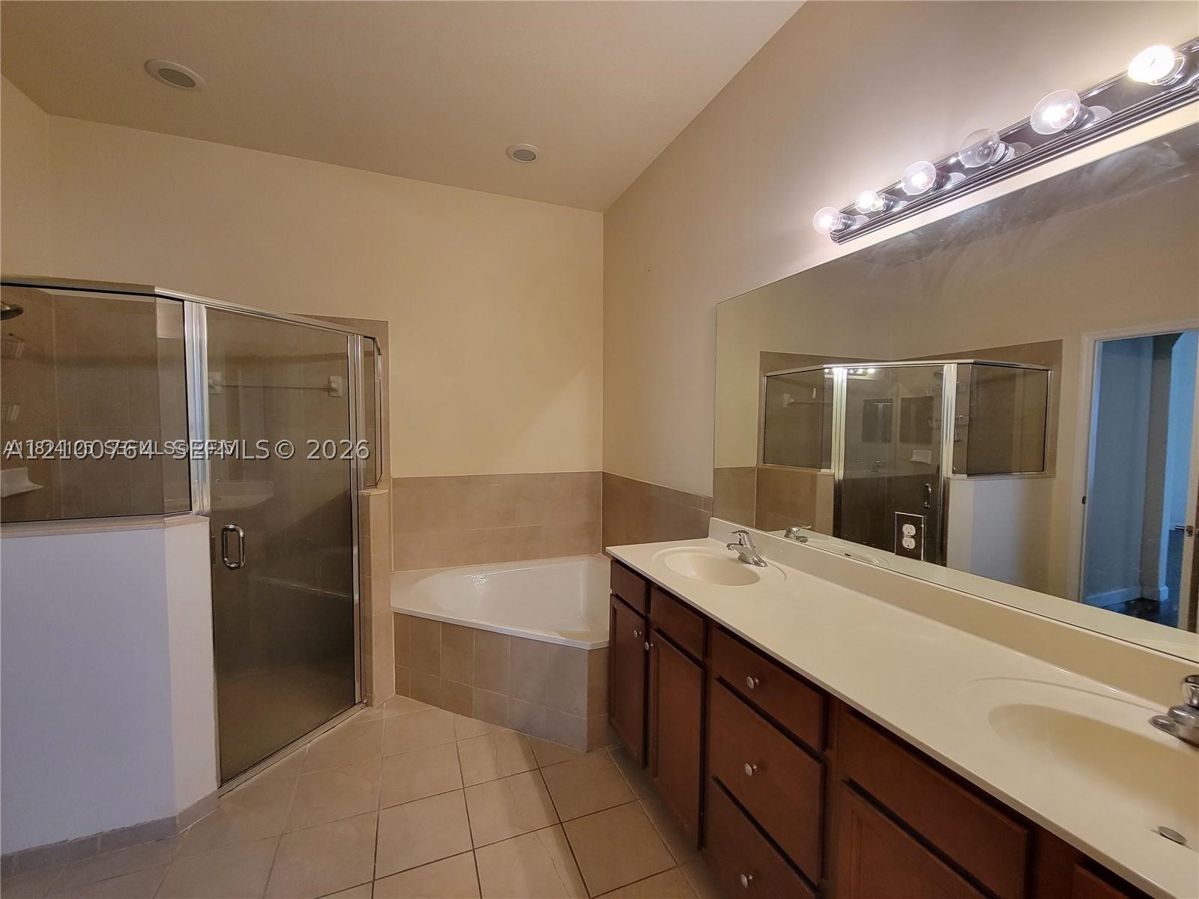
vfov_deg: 89.9
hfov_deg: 106.2
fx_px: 450
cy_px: 450
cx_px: 600
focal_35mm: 13
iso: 320
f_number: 2.2
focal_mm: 2.2
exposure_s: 1/60
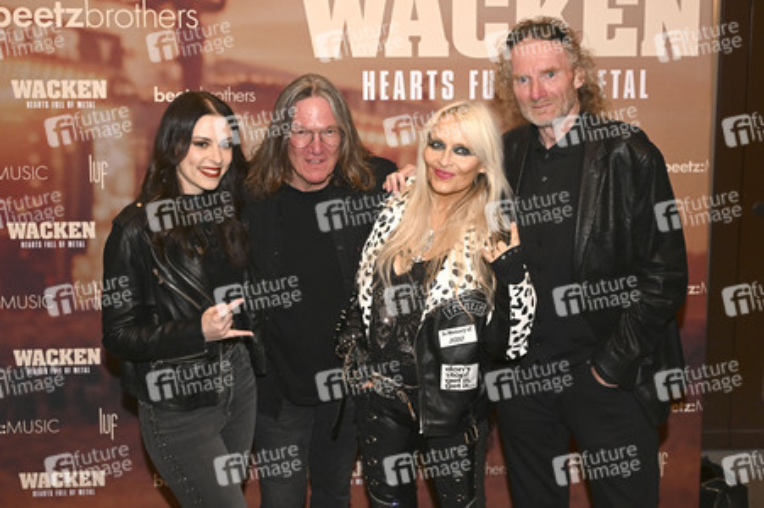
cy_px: 254
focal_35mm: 38
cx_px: 382
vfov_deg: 35.0
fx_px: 806
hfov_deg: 50.7
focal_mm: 38
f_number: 5.6
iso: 1600
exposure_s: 1/160
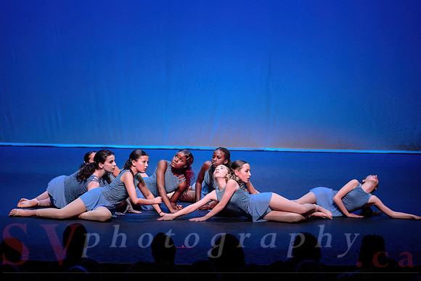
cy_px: 129
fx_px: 1581
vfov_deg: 10.2
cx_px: 193
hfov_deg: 15.2
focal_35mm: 135
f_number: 2.8
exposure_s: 1/500
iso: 1250
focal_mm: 125
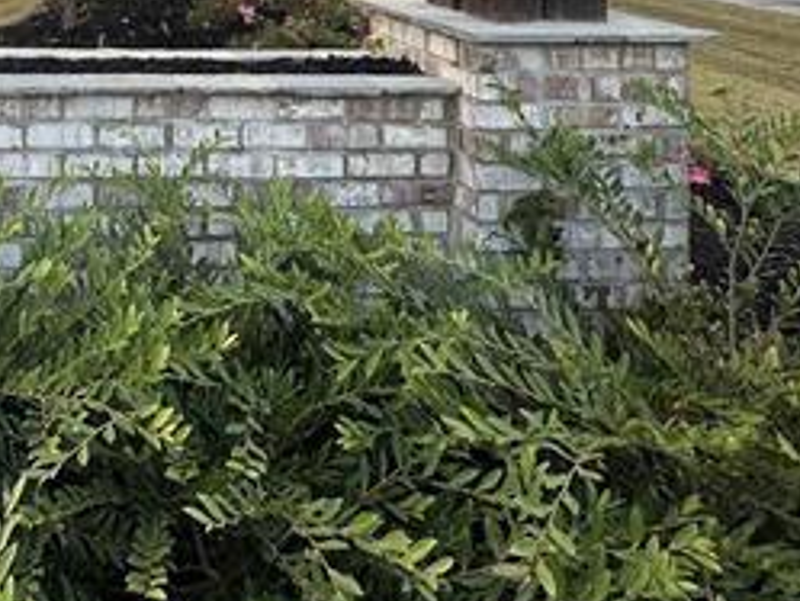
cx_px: 35
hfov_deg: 45.0
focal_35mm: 36
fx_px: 832
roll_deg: -0.8
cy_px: -129
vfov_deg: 32.4
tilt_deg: +0.2
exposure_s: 1/140
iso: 40
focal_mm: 2.22
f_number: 2.2
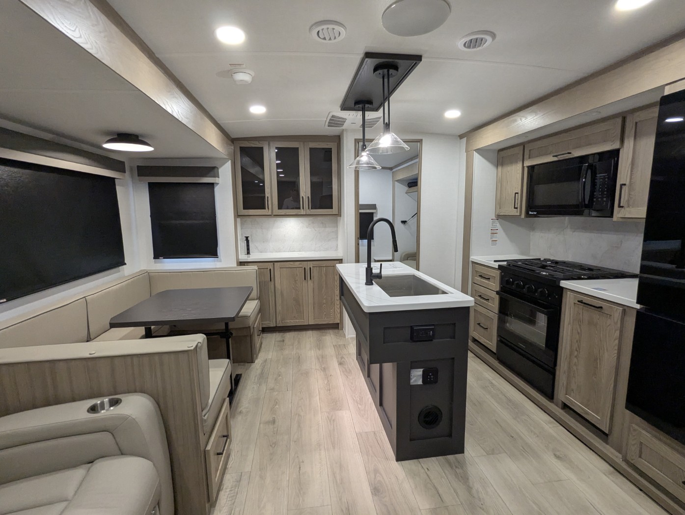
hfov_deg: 94.4
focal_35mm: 16
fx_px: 317
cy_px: 258
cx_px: 342
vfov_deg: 78.2
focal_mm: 2.35
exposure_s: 1/98.7
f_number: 2.2
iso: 249
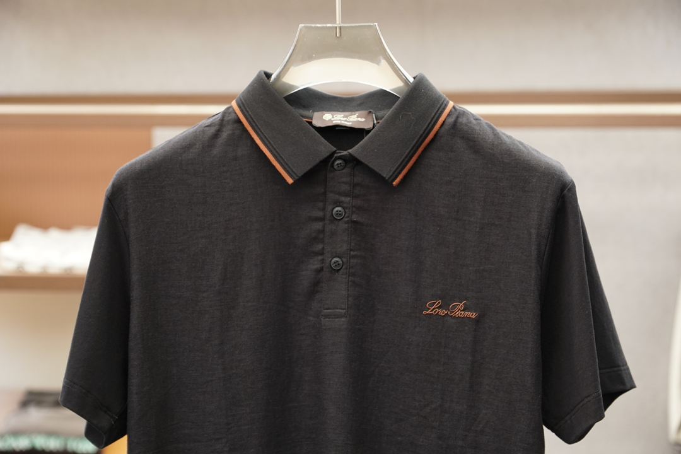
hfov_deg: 25.5
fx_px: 1504
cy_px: 227
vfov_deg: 17.2
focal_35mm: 80
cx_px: 340
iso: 500
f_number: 4
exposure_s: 1/125
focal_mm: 53
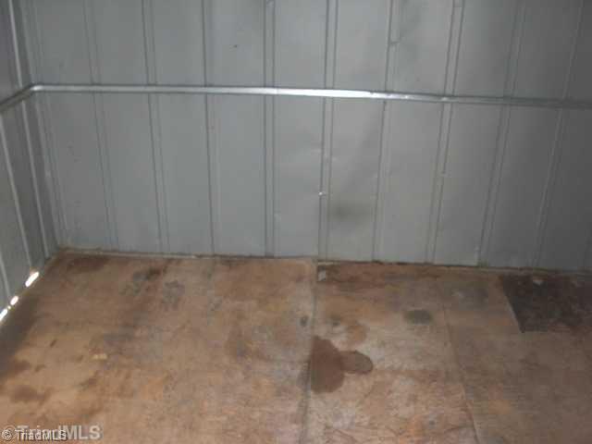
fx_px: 616
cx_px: 296
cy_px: 222
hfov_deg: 51.4
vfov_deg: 39.7
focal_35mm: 36
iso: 200
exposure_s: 1/60
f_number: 2.8
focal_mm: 6.3
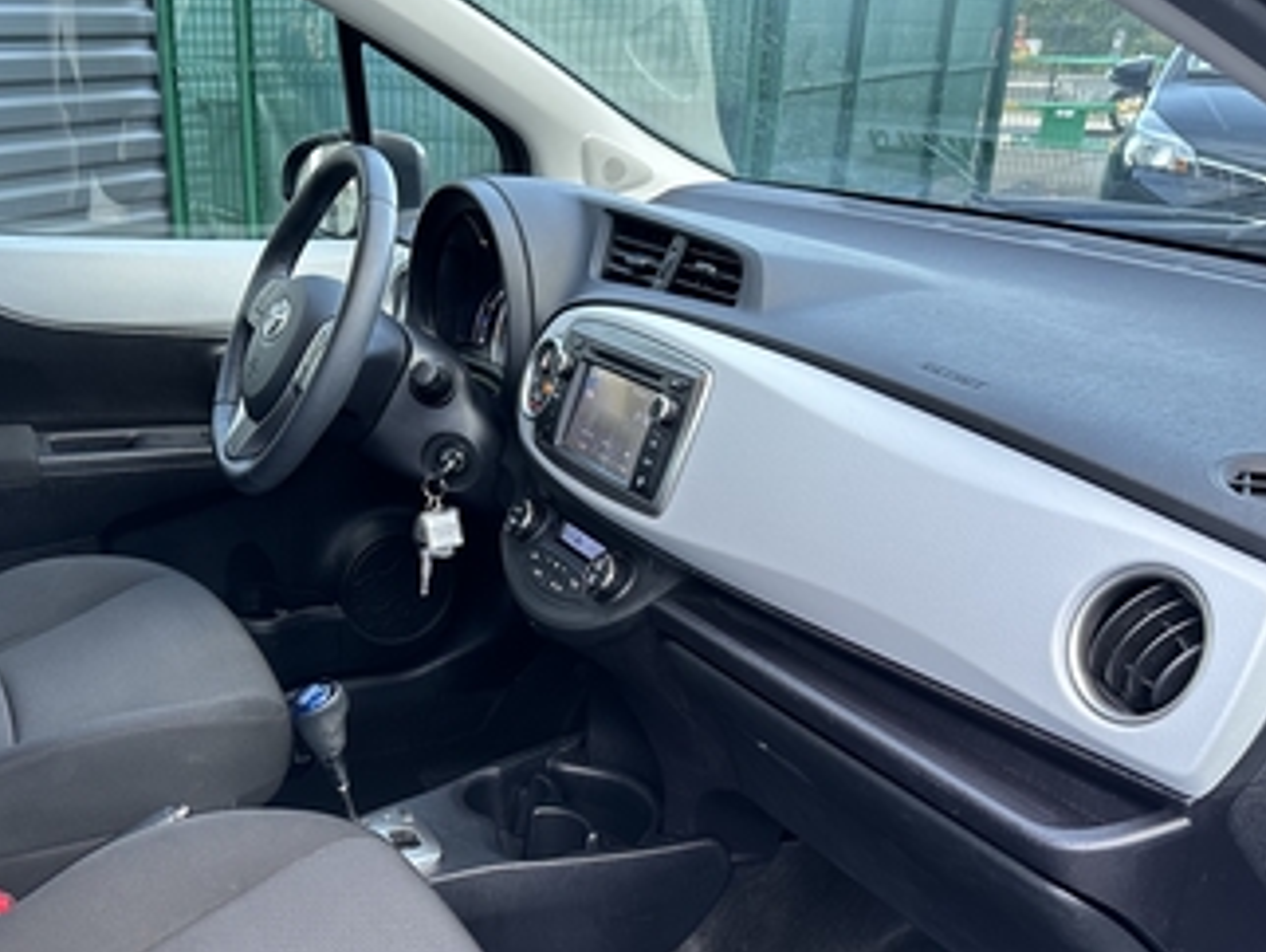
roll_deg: -0.8
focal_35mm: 38
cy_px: 659
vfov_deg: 37.2
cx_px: 444
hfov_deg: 48.3
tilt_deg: -24.6
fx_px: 1391
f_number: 1.78
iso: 250
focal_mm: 6.86
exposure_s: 1/96
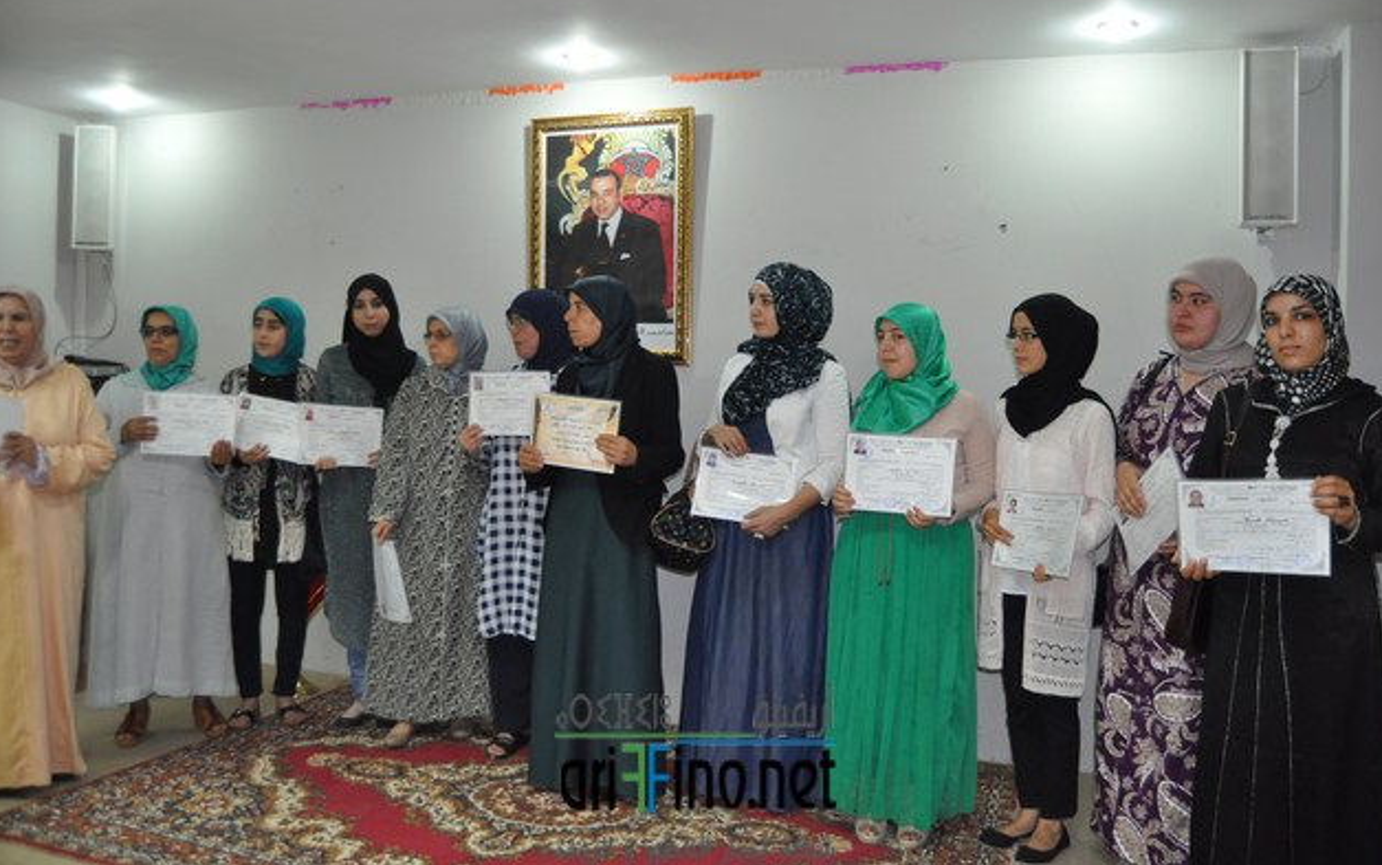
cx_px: 695
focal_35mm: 28
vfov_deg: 44.5
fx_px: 1055
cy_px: 399
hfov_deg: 66.4
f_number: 3.5
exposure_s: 1/60
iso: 800
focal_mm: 18
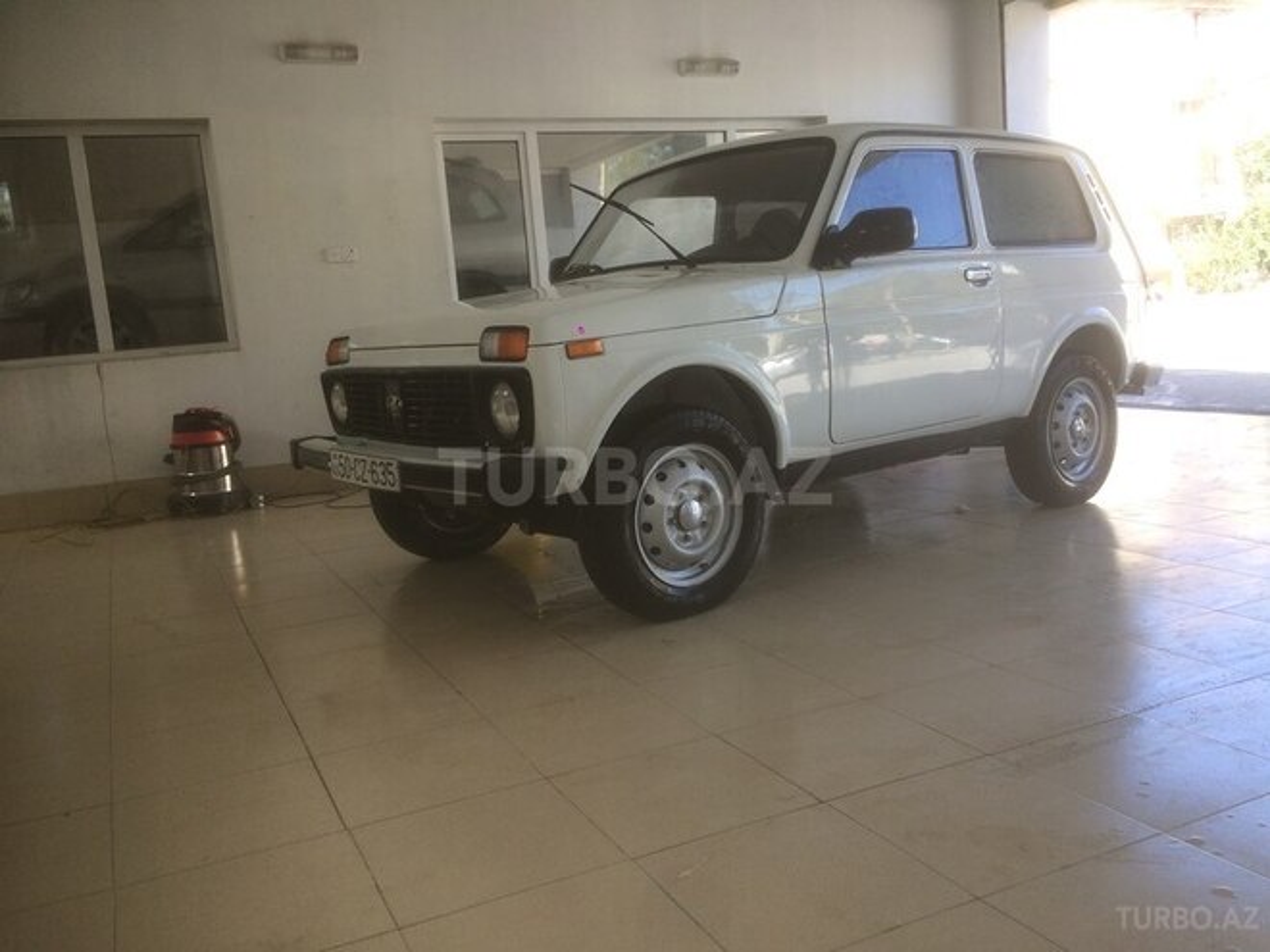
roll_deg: +3.0
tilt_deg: -10.7
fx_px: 1064
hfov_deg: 61.7
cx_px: 635
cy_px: 476
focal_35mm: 29
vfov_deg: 48.2
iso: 32
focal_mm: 4.15
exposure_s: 1/154
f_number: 2.2
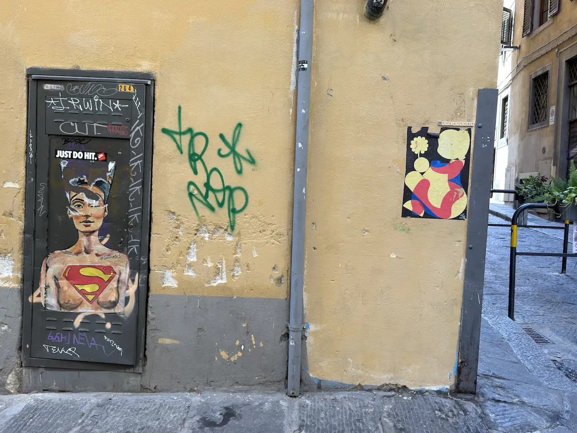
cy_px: 216
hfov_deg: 61.7
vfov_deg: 48.2
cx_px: 288
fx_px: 483
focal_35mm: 29
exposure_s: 1/176
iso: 80
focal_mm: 6.76
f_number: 1.78
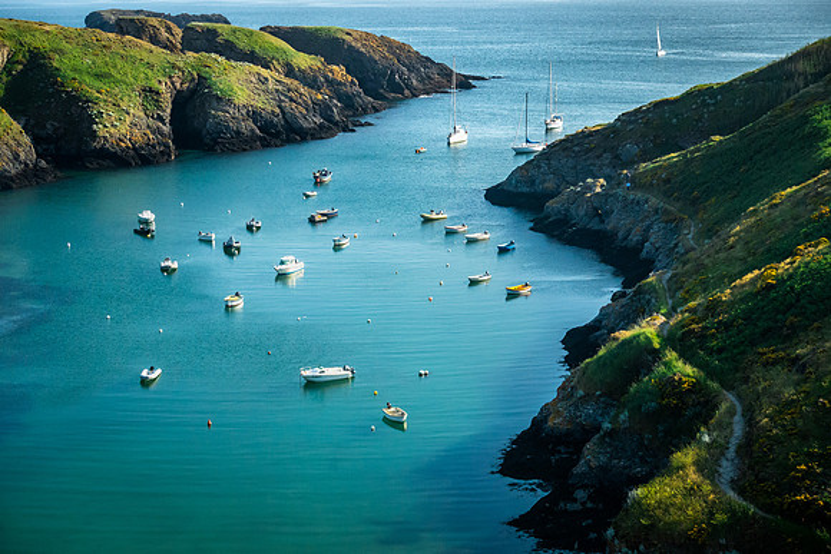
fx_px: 1606
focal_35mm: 70
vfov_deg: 19.6
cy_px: 275
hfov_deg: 29.0
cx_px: 409
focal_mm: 24.82
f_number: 7.1
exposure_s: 1/200
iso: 1000
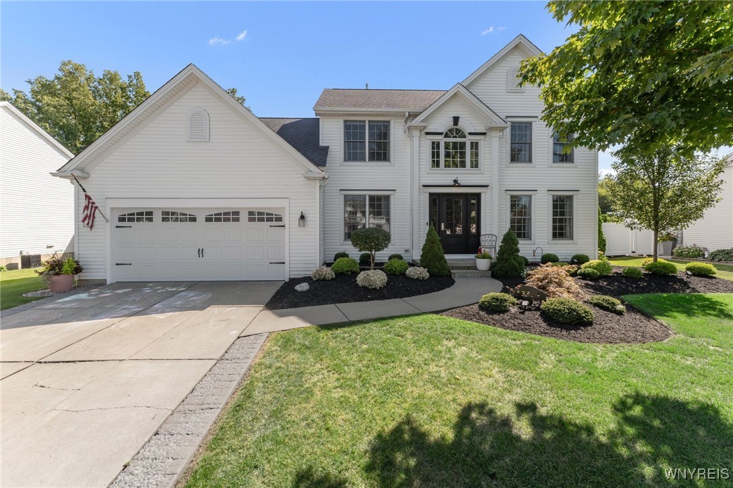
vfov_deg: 81.2
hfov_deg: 104.3
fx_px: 285
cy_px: 244
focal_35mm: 14
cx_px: 366
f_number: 8
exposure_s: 1/160
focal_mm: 14
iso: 100
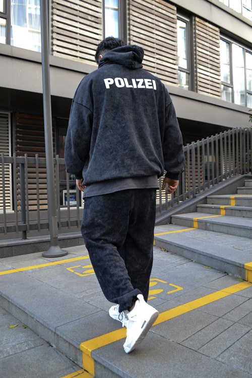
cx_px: 126
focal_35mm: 27
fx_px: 283
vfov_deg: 67.4
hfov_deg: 47.9
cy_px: 189
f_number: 4
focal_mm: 18
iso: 400
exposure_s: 1/60
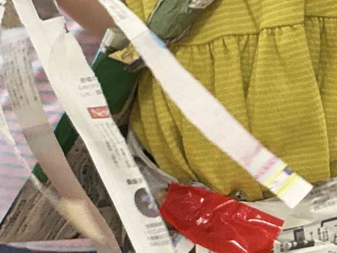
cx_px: 471
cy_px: -17
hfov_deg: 18.0
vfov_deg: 14.5
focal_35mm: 100
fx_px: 974
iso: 50
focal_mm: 3
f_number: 1.8
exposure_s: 1/60
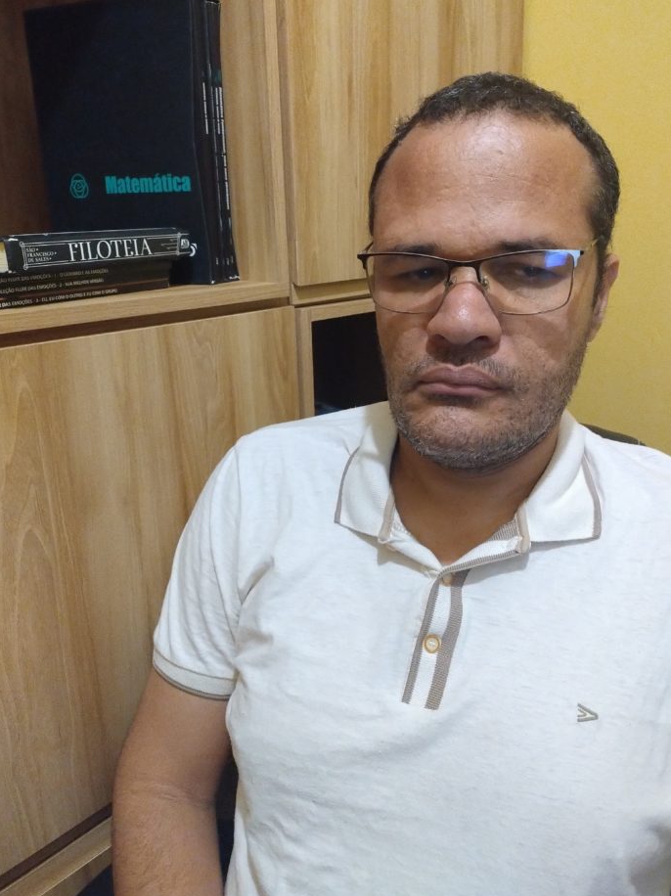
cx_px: 357
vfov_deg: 63.4
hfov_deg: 49.7
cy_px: 408
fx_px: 724
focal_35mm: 28
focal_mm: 4.71
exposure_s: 1/20
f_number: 1.7
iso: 2844
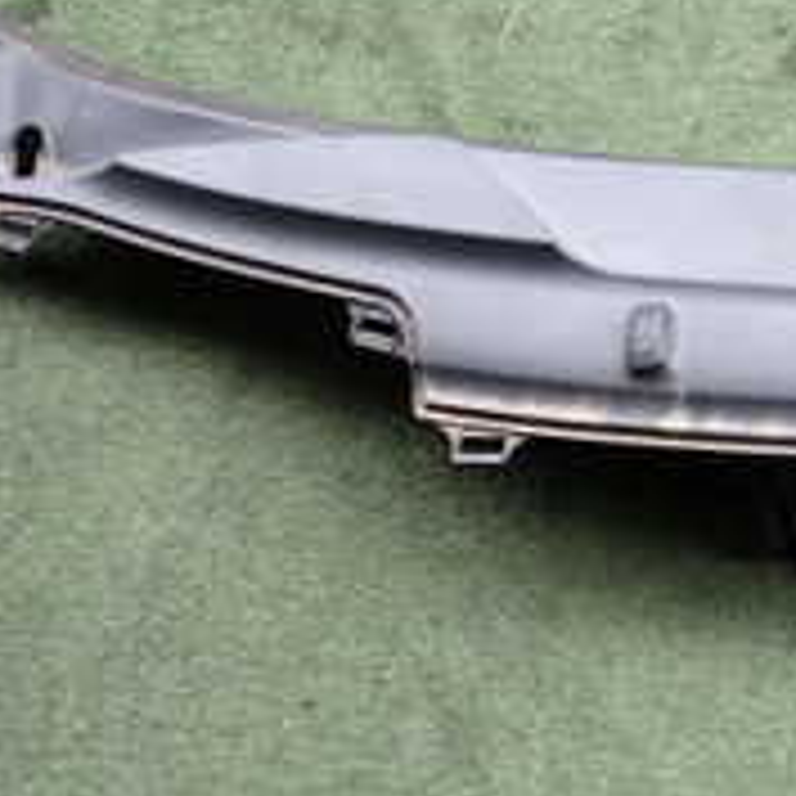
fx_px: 2341
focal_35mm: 90
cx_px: 1093
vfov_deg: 19.2
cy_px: 193
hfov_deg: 17.8
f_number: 2.3
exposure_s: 1/125
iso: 100
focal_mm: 5.4
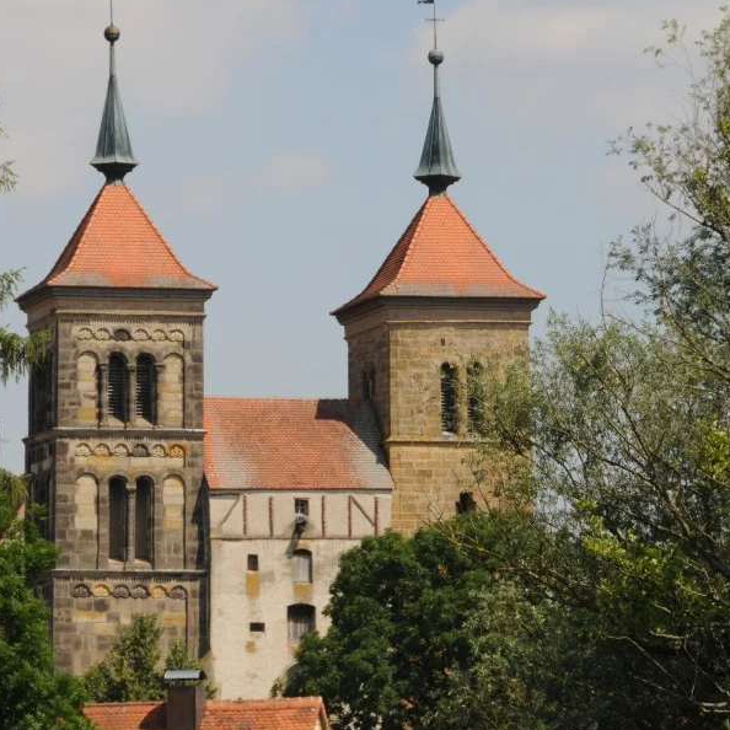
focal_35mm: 301
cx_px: 257
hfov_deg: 5.8
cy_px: 390
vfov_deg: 5.8
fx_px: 7182
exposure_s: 1/400
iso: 200
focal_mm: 130
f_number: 10
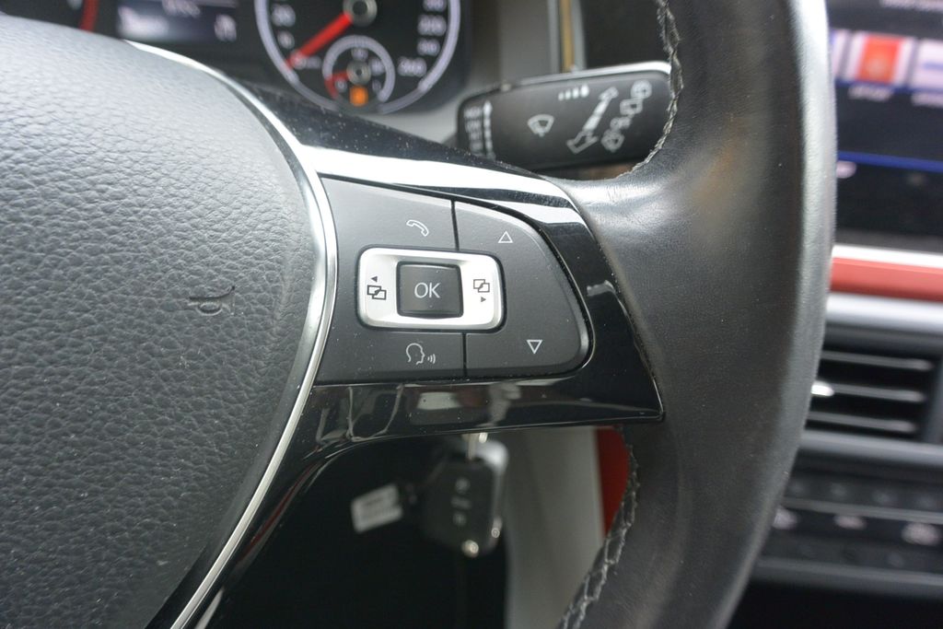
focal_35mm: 27
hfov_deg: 67.4
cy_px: 314
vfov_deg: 47.9
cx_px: 472
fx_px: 707
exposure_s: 1/125
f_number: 3.5
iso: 320
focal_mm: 10
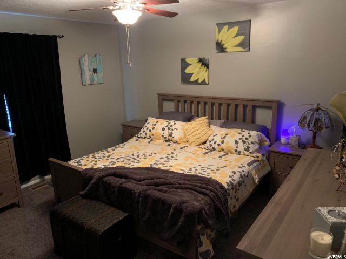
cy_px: 130
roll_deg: +0.0
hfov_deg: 67.3
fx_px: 260
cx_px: 173
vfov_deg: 53.1
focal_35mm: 26
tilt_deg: -10.6
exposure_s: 1/30
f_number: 1.8
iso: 640
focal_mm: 4.25
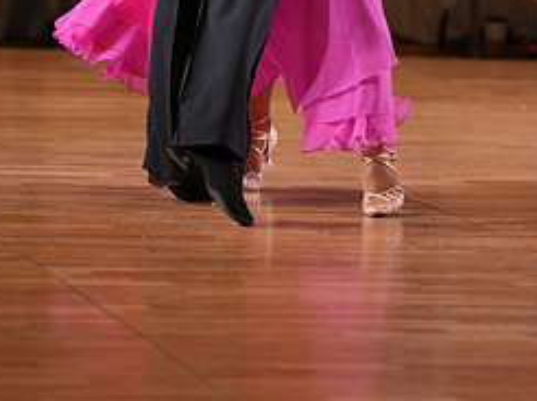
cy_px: -144
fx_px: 4541
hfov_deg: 6.8
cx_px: 320
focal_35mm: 293
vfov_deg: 5.0
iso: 500
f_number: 2.8
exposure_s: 1/320
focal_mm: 129
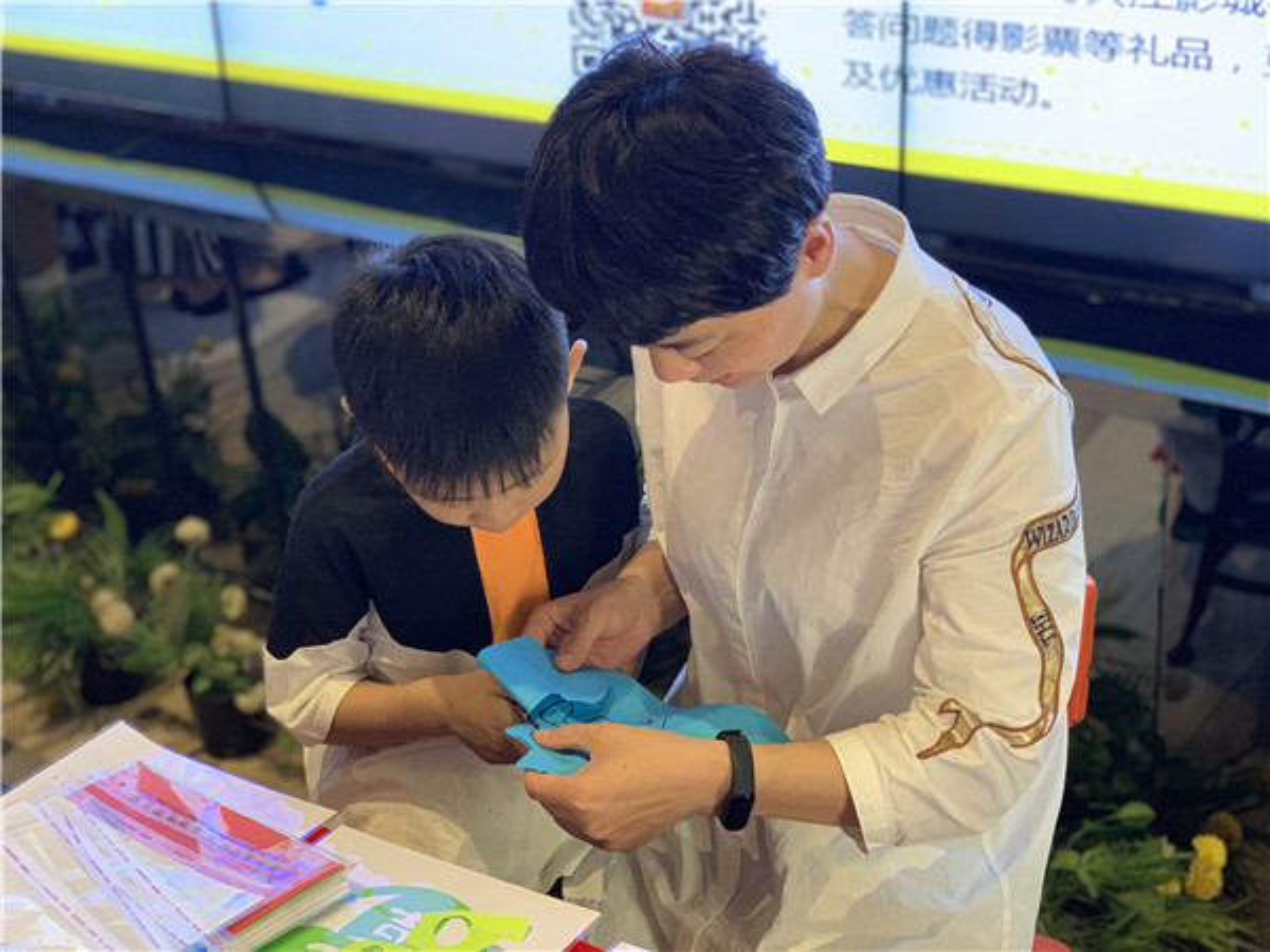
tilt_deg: -22.2
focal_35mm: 52
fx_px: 1908
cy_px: 476
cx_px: 635
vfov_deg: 28.0
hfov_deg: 36.8
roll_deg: +1.4
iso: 320
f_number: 2.4
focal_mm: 6
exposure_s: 1/50
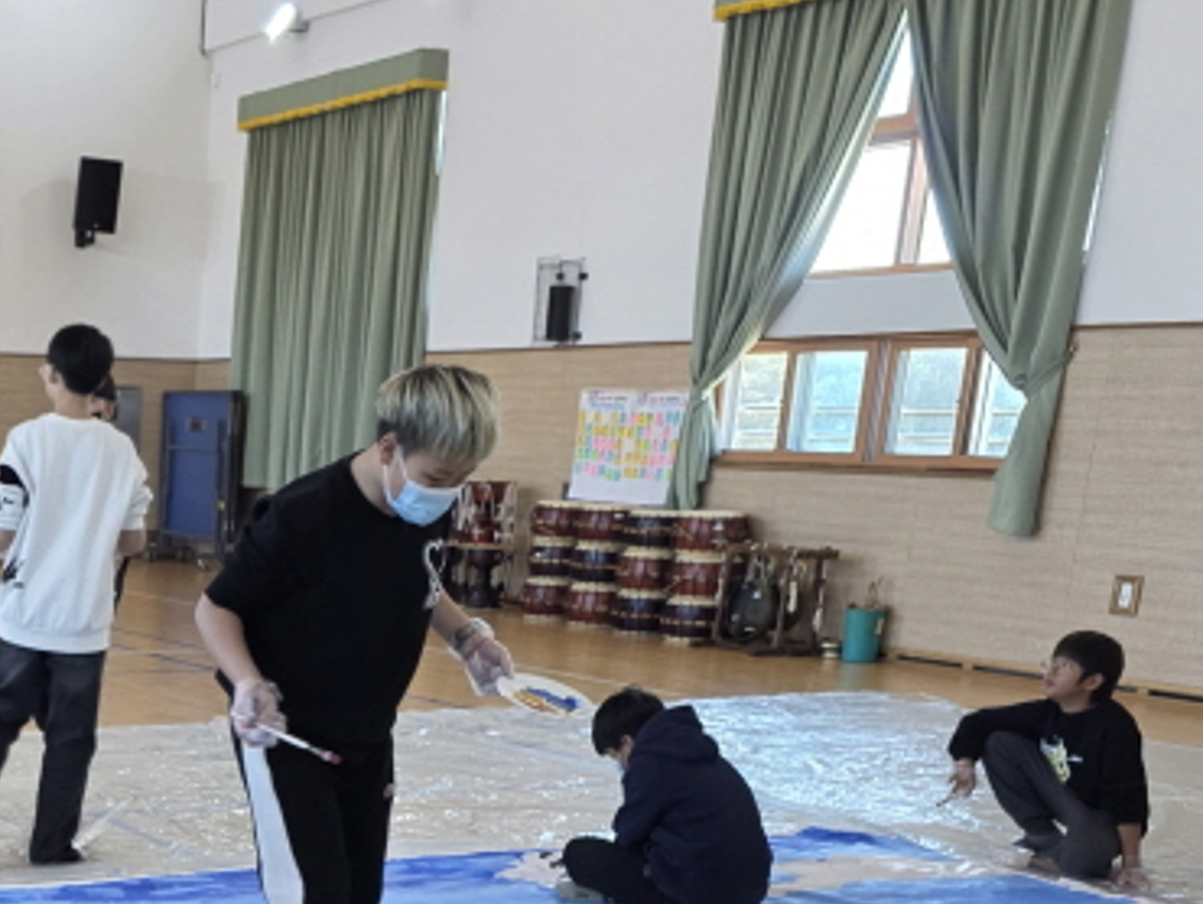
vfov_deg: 22.7
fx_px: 2052
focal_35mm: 59
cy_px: 1112
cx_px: 42
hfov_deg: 30.7
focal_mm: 6.3
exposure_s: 1/120
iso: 200
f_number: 1.7
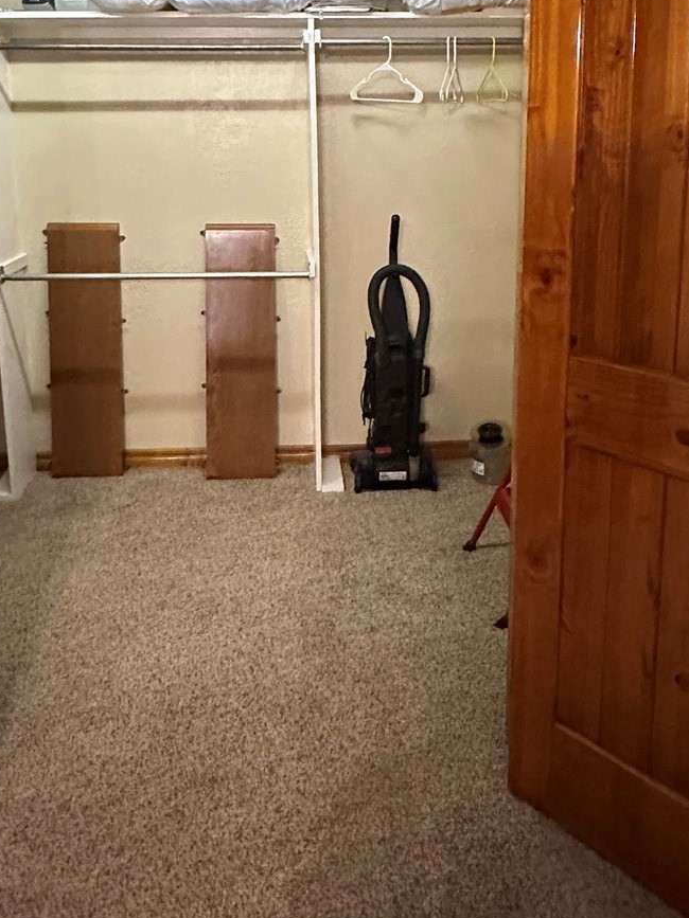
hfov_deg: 45.4
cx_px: 340
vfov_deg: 56.1
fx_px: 823
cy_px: 255
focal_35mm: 31
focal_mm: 2.22
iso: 1000
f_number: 2.2
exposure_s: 1/60
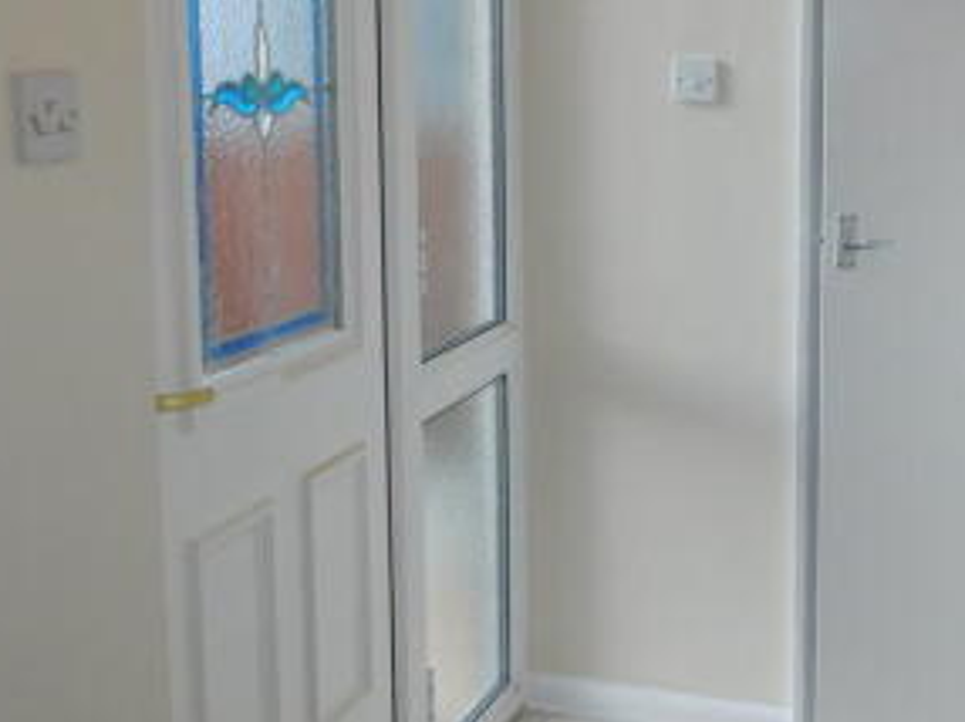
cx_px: 616
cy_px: 221
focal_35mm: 51
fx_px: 1421
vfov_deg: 28.3
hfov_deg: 37.2
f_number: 3.1
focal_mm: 4.5
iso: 125
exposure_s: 1/100
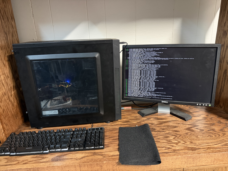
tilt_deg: -16.9
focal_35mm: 24
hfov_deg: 71.6
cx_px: 114
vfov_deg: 56.8
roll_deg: +3.2
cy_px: 86
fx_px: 158
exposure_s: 1/30
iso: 800
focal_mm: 6.76
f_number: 1.78
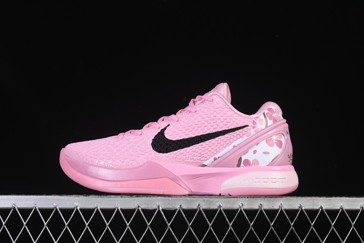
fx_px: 758
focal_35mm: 75
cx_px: 182
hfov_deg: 27.0
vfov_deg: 18.2
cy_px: 122
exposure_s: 1/80
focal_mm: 50
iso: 160
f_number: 8
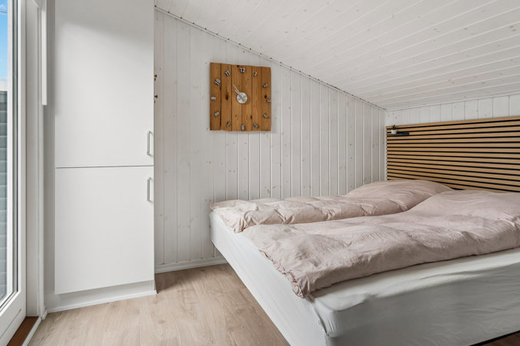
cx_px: 252
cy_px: 144
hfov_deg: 84.0
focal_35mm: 20
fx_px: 289
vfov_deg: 61.5
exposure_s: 1/80
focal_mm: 17
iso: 400
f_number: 5.6
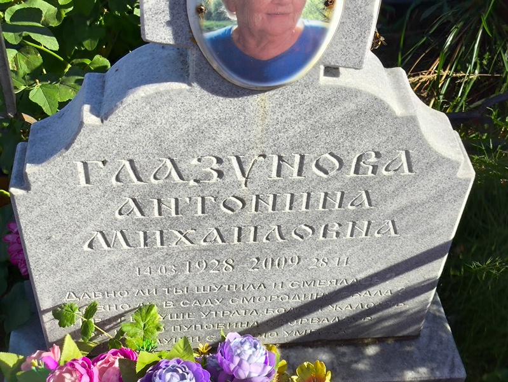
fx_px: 734
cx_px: 254
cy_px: 191
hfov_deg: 38.2
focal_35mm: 50
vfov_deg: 29.1
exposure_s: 1/901
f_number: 1.7
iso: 50
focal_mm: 4.71
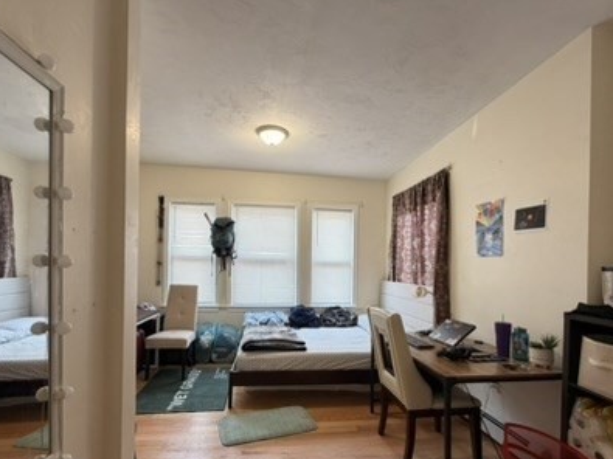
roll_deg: -1.6
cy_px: 265
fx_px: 301
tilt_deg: -0.5
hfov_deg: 91.0
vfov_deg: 74.2
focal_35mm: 17
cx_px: 306
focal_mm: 2.22
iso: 250
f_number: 2.2
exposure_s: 1/121
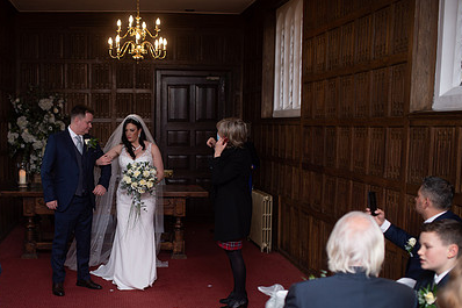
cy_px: 214
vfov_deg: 26.3
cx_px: 143
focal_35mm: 51
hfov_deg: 38.3
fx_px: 654
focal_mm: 35
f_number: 2.5
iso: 160
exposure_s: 1/160
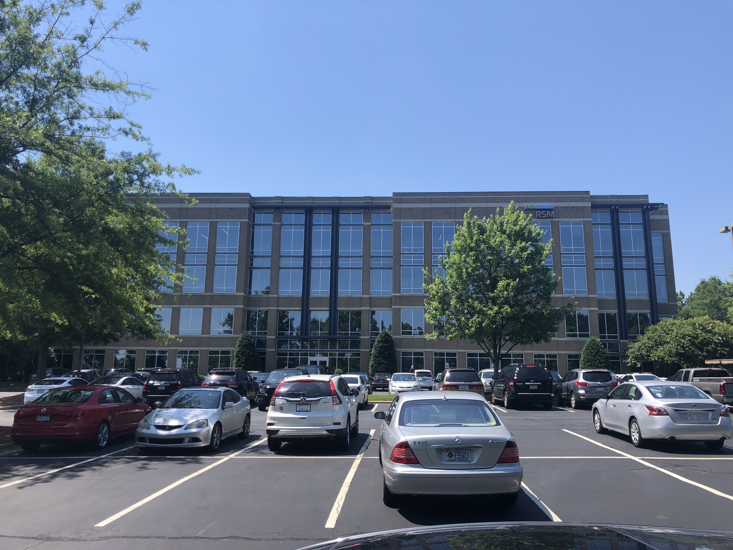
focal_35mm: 28
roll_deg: -0.2
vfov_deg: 49.7
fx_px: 593
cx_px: 366
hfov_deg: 63.4
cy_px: 275
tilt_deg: +10.8
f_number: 1.8
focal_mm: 4
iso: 20
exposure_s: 1/1517
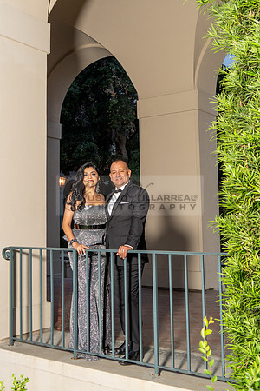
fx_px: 497
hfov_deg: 29.3
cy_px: 166
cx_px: 109
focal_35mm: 46
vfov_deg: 42.7
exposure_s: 1/200
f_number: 4
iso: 400
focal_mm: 24
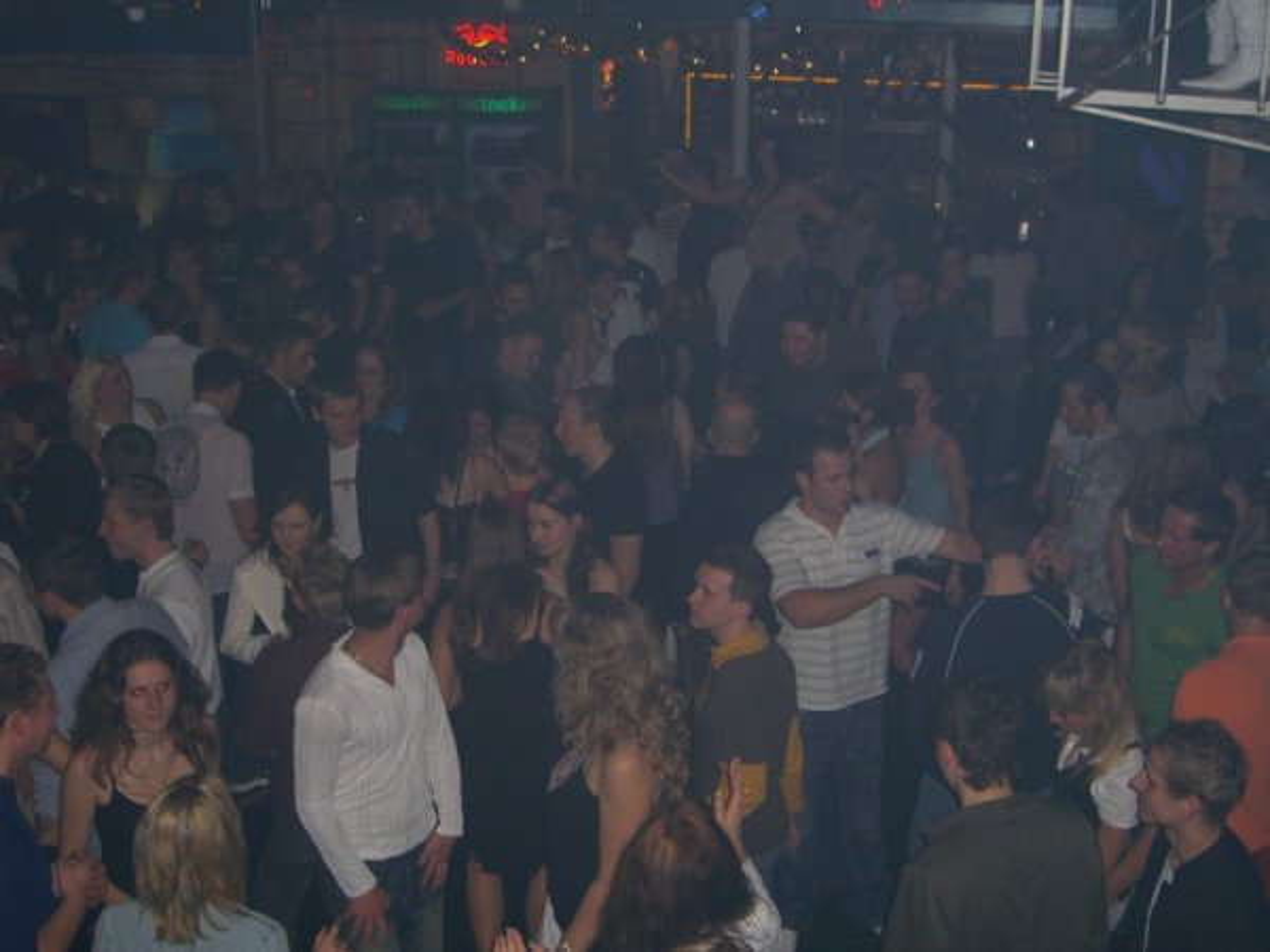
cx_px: 635
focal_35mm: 46
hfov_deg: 41.2
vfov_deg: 31.5
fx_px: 1688
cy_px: 476
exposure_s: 1/60
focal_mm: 9.5
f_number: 3.1
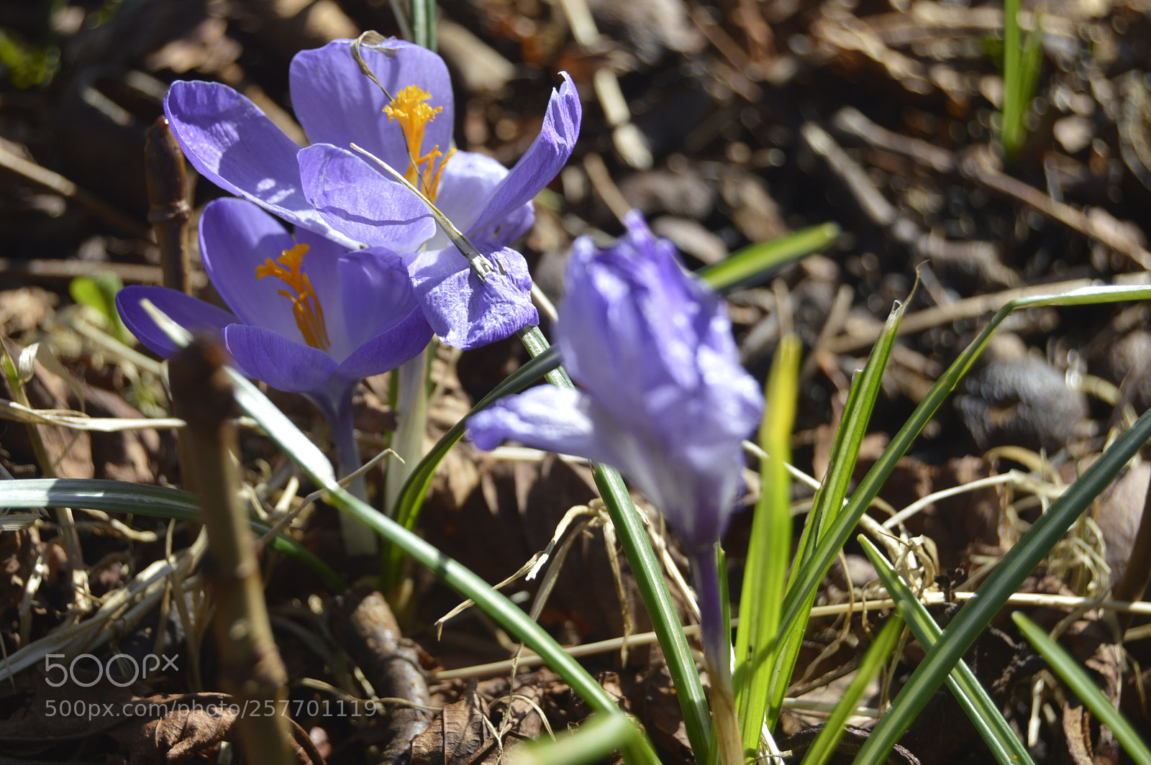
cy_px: 382
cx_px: 576
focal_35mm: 82
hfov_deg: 24.6
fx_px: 2635
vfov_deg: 16.5
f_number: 7.1
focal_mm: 55
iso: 100
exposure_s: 1/200
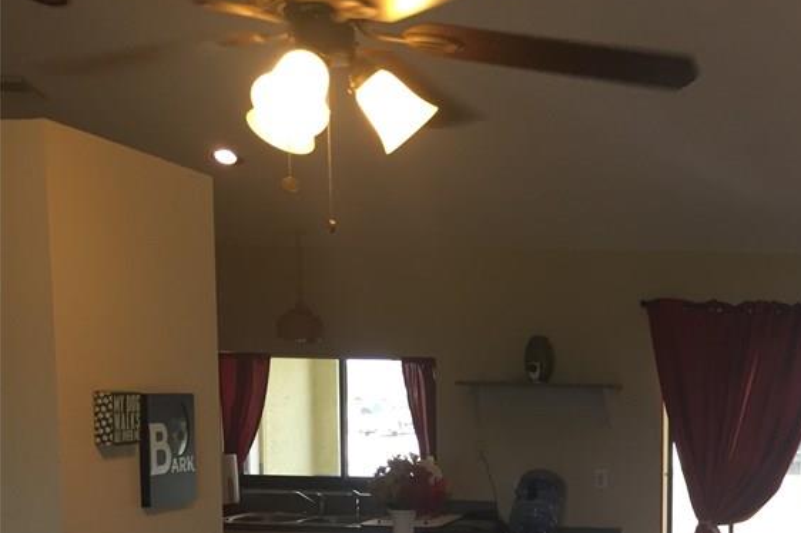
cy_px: 532
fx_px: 1223
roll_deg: -0.5
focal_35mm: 55
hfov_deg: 34.2
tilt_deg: -7.9
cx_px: 728
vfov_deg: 23.6
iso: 32
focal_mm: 4.15
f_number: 2.2
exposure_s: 1/30
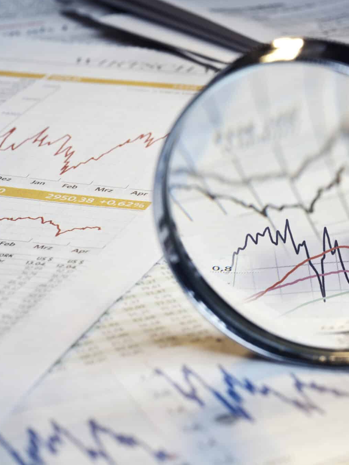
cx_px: 297
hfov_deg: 12.3
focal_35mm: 120
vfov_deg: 16.4
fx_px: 1609
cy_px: 231
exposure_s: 1/250
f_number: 8
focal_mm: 55
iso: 100
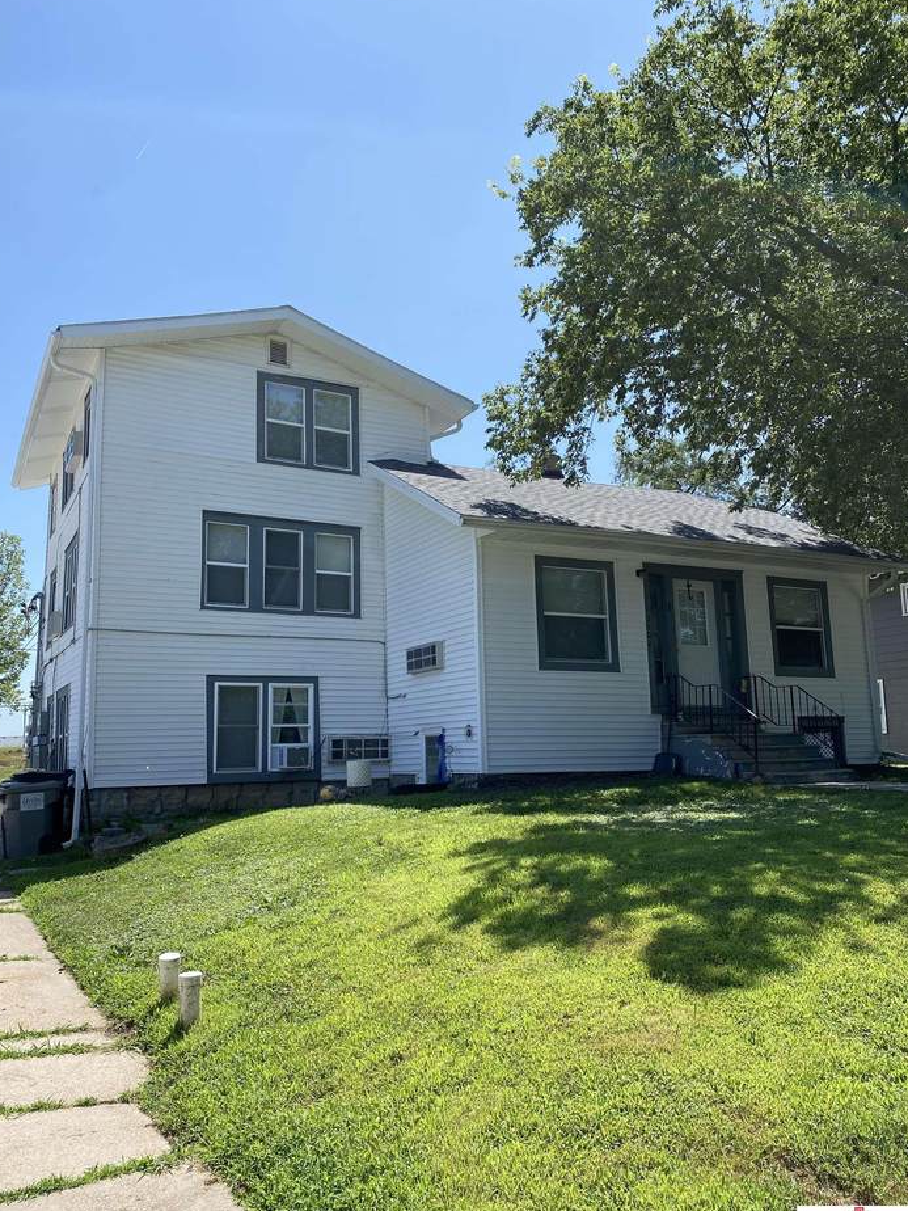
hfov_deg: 51.4
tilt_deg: +8.3
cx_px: 451
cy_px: 609
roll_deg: +1.1
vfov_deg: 65.3
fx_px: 944
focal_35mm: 27
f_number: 1.8
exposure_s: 1/2105
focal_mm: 4.25
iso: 32
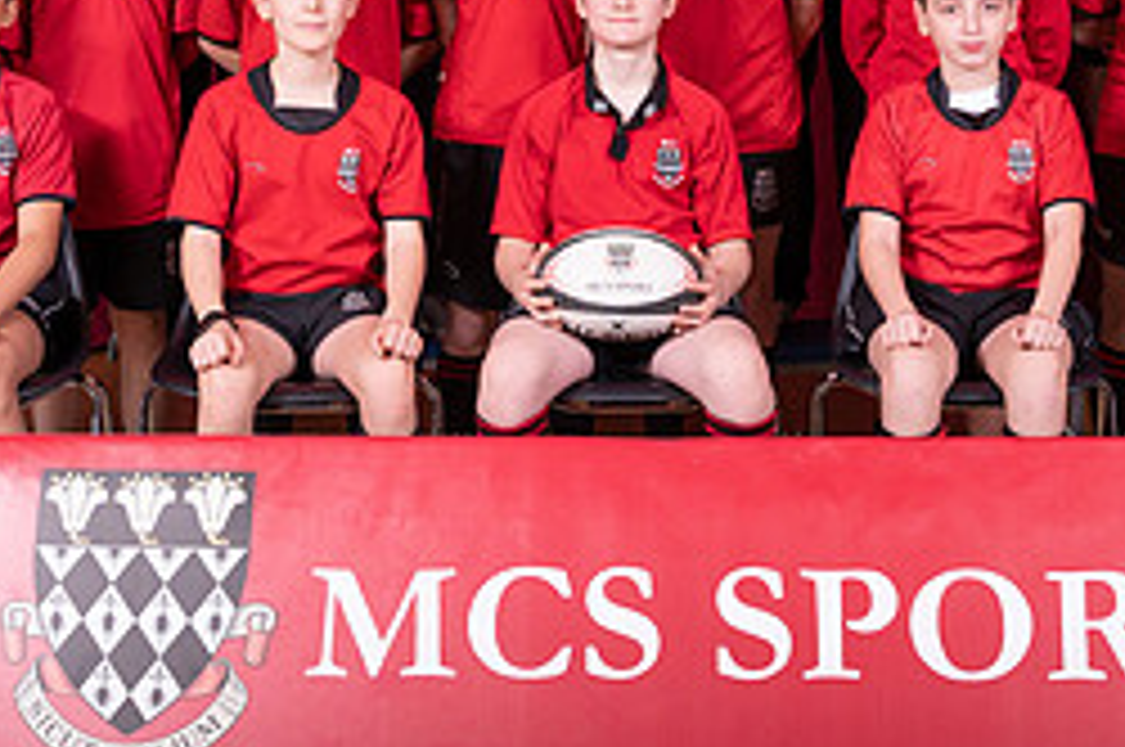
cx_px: 613
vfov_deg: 13.7
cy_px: 152
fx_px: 3090
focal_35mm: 99
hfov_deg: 20.6
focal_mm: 41
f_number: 8
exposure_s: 1/50
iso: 800
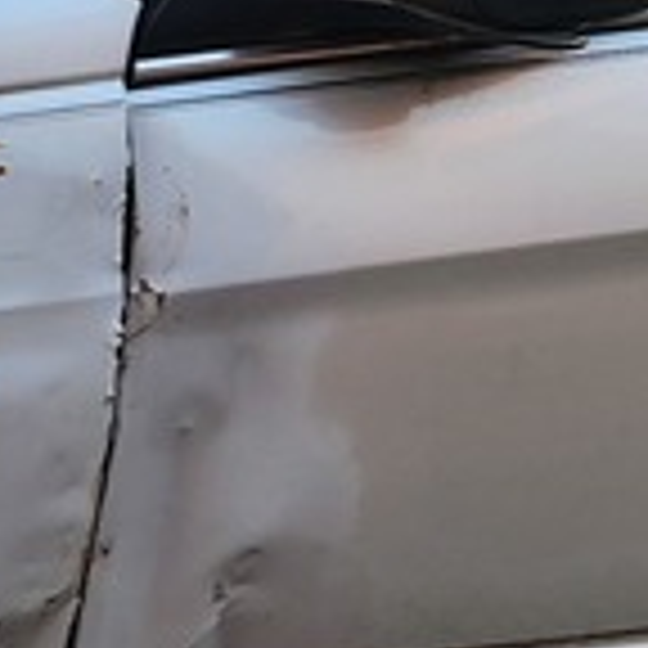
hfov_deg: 9.2
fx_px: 3600
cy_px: 158
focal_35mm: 170
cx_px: -914
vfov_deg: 10.3
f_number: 1.8
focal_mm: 5.4
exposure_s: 1/180
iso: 80
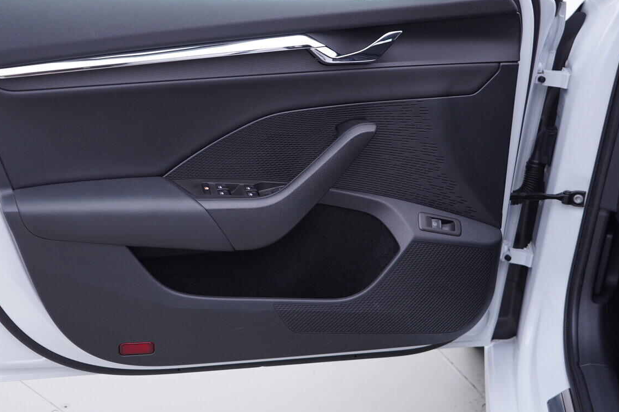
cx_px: 231
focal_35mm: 46
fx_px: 791
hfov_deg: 42.4
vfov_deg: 29.2
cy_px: 173
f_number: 3.2
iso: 125
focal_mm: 24
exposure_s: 1/50
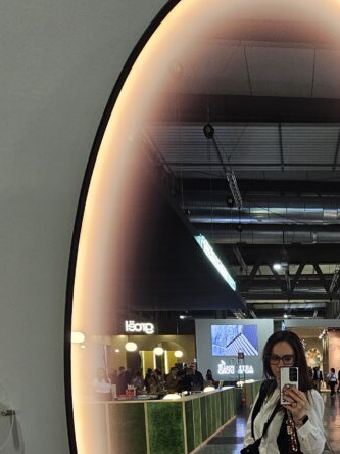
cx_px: 323
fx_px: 393
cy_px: 416
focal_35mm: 30
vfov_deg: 52.1
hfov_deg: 41.9
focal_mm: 2.2
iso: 200
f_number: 2.2
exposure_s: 1/61.3
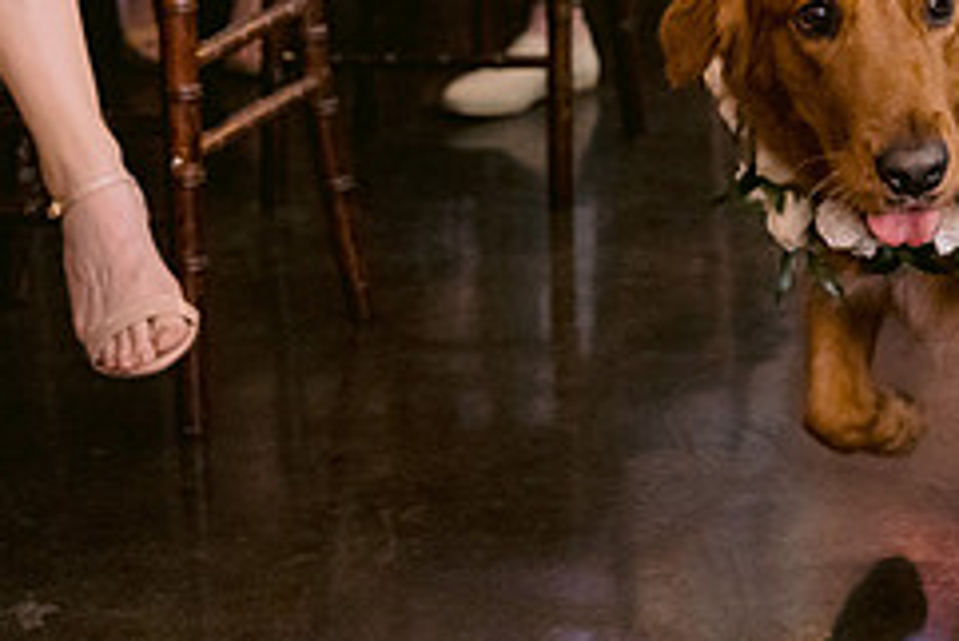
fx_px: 2905
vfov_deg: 12.3
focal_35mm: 109
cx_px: 1044
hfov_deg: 18.1
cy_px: -107
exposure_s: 1/160
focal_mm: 35
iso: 1600
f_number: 2.8
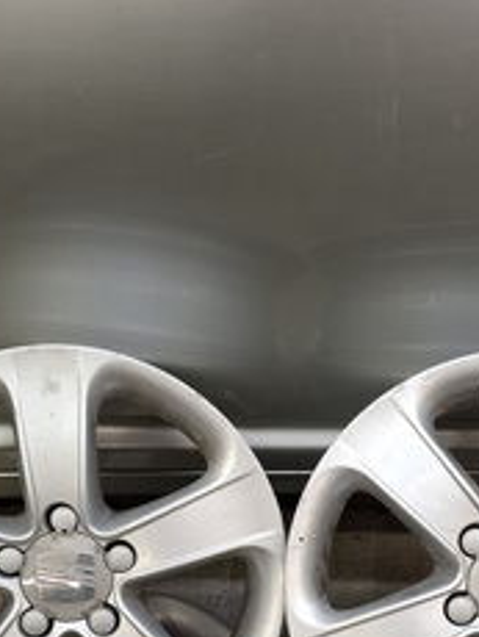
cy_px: 595
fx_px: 921
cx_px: 259
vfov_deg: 35.5
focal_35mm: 50
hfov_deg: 29.1
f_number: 1.8
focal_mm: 5.54
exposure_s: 1/100
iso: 200
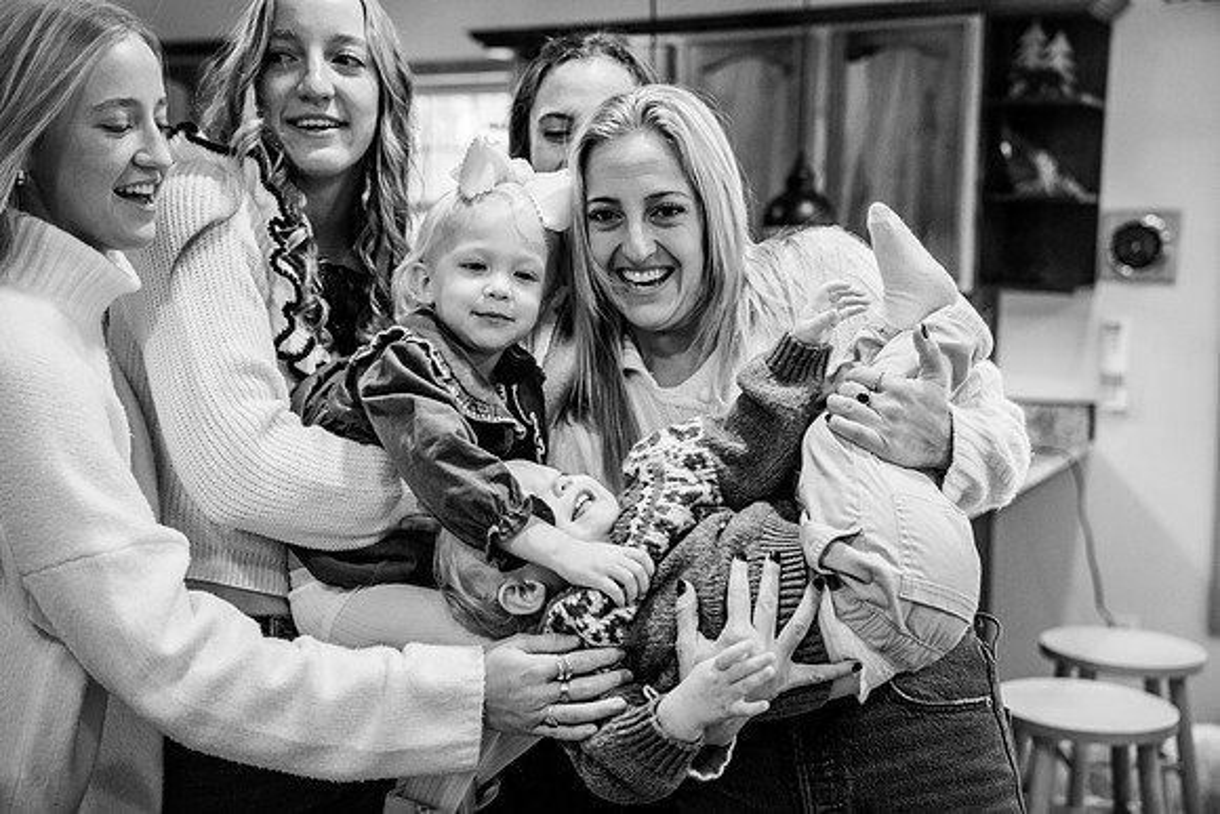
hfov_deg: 42.7
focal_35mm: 46
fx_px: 1559
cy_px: 407
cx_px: 610
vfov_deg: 29.3
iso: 2000
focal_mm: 46
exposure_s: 1/250
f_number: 2.8
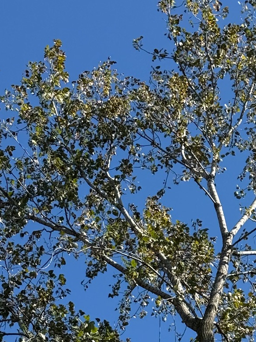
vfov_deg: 15.4
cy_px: 285
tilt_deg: +47.4
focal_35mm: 127
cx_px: 337
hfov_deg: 11.4
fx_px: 1252
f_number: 1.78
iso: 64
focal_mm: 6.76
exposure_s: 1/2577
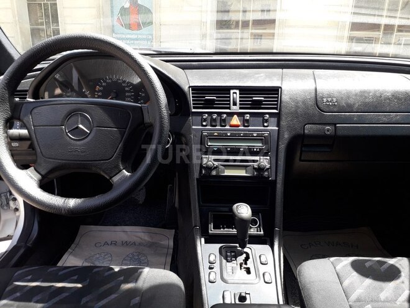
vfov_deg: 51.4
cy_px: 154
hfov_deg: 65.3
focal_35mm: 27
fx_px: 320
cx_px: 205
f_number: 1.9
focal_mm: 3.6
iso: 40
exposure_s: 1/105
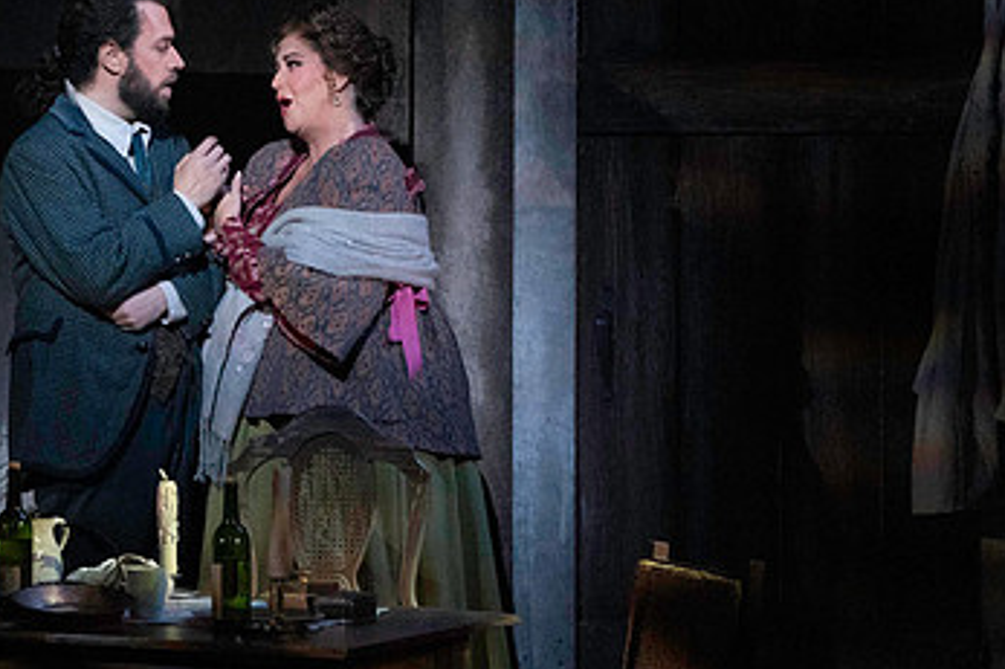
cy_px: 445
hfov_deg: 3.1
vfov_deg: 2.1
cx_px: 223
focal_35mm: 669
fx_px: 18667
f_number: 10
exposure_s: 1/320
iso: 16000
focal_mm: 400
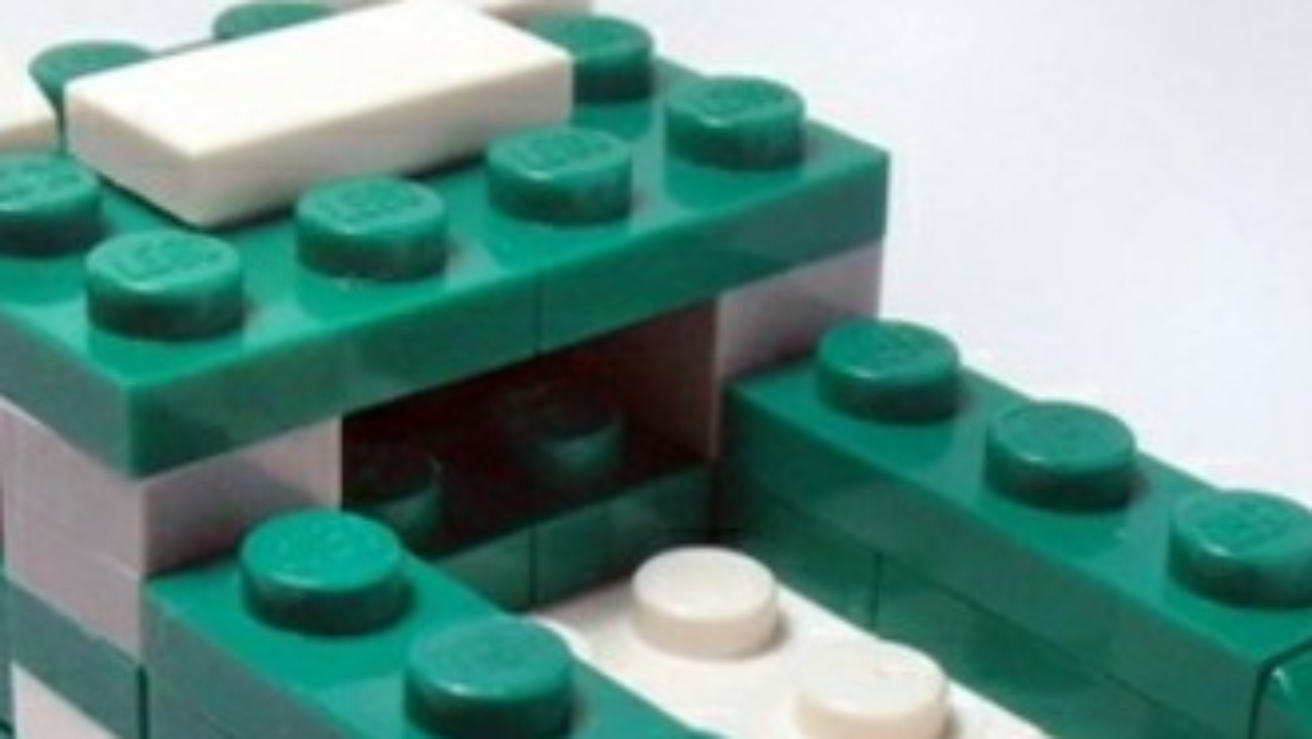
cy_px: 654
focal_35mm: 110
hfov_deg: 19.4
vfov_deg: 11.0
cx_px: 561
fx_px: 3829
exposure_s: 1/60
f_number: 3.9
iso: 80
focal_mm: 6.61
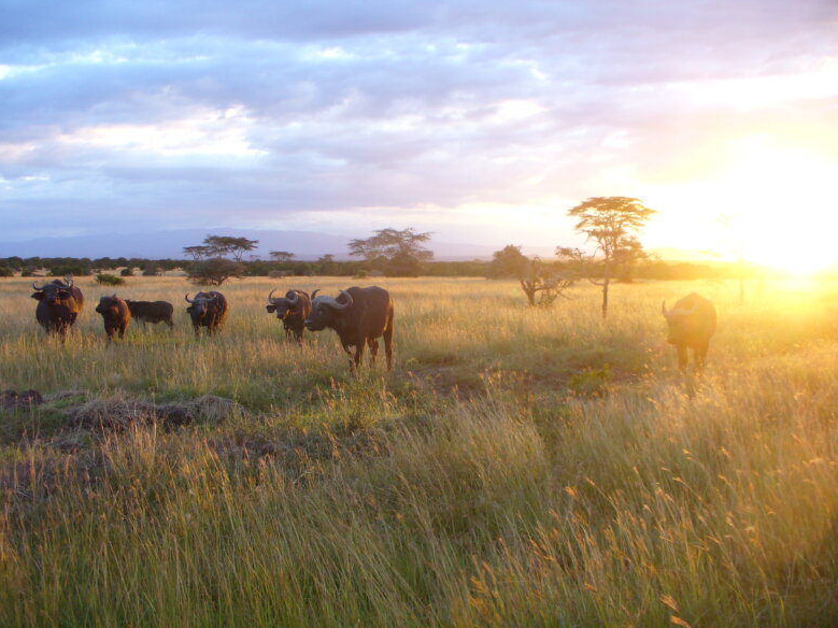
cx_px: 424
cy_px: 312
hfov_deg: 49.0
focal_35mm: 38
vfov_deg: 37.7
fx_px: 920
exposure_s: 1/50
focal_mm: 6.1
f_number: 2.8
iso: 80
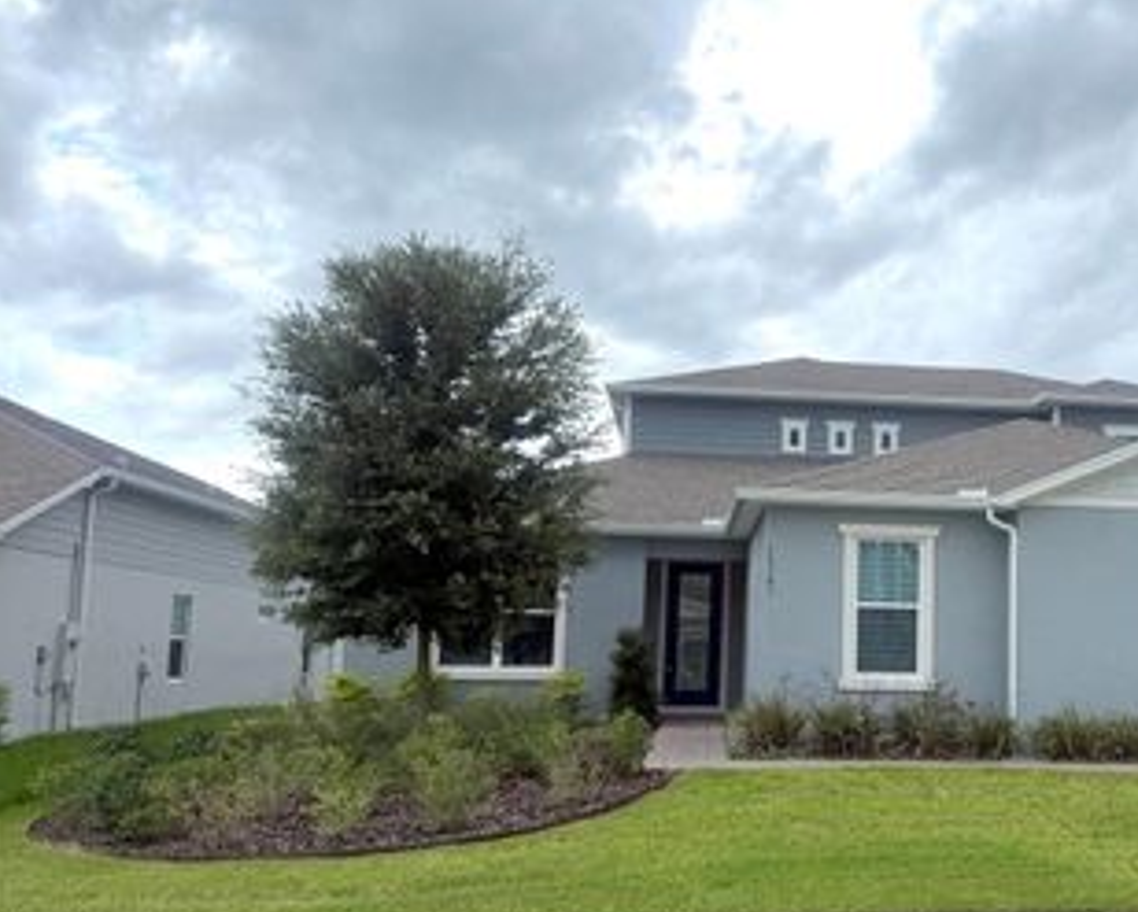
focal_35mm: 38
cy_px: 508
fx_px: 1281
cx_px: 857
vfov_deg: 39.2
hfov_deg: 46.2
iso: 80
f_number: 1.78
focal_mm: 6.76
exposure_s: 1/2703
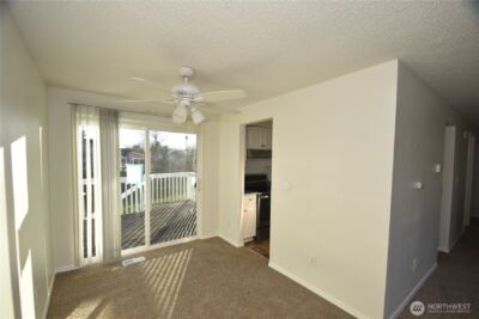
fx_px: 200
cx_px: 240
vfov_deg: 77.4
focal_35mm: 15
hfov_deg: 100.4
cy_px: 160
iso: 360
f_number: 5
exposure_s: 1/200
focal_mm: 10
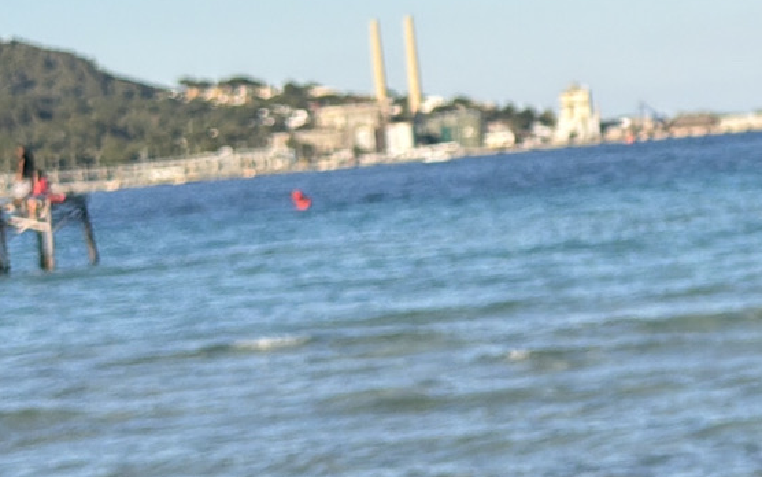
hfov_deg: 10.7
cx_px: 1357
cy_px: 196
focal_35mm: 183
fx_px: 3802
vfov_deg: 7.2
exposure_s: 1/2865
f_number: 1.78
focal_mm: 6.76
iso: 80
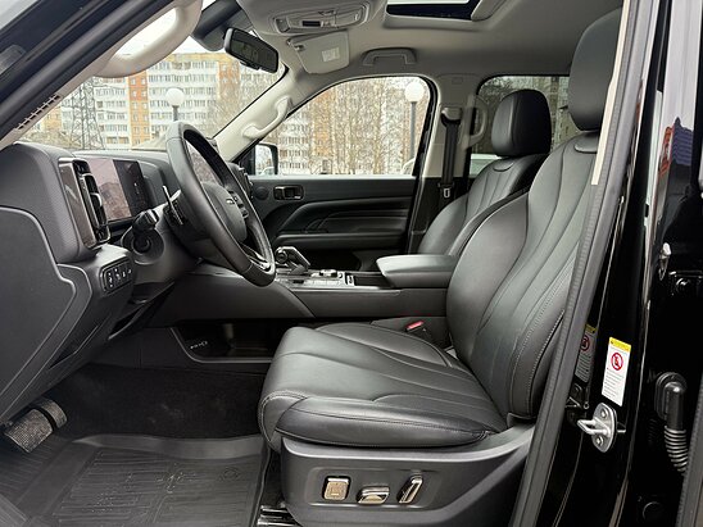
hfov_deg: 71.6
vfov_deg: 56.8
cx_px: 352
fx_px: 487
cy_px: 264
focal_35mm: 24
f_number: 1.78
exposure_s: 1/149
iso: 125
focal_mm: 6.76
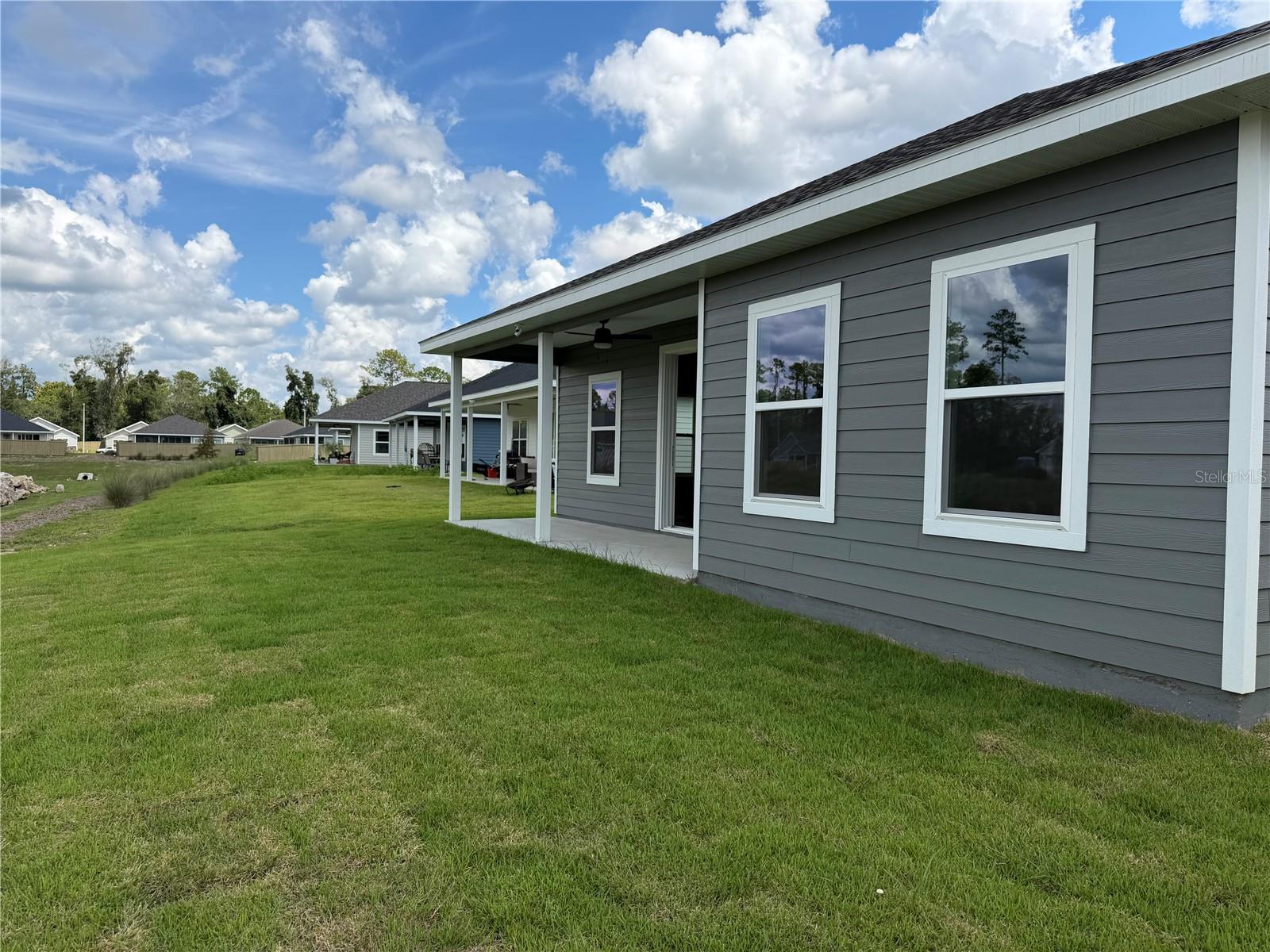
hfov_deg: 71.6
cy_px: 476
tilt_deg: -1.4
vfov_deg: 56.8
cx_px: 635
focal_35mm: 24
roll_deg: -1.2
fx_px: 881
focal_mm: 6.76
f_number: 1.78
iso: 80
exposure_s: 1/4673
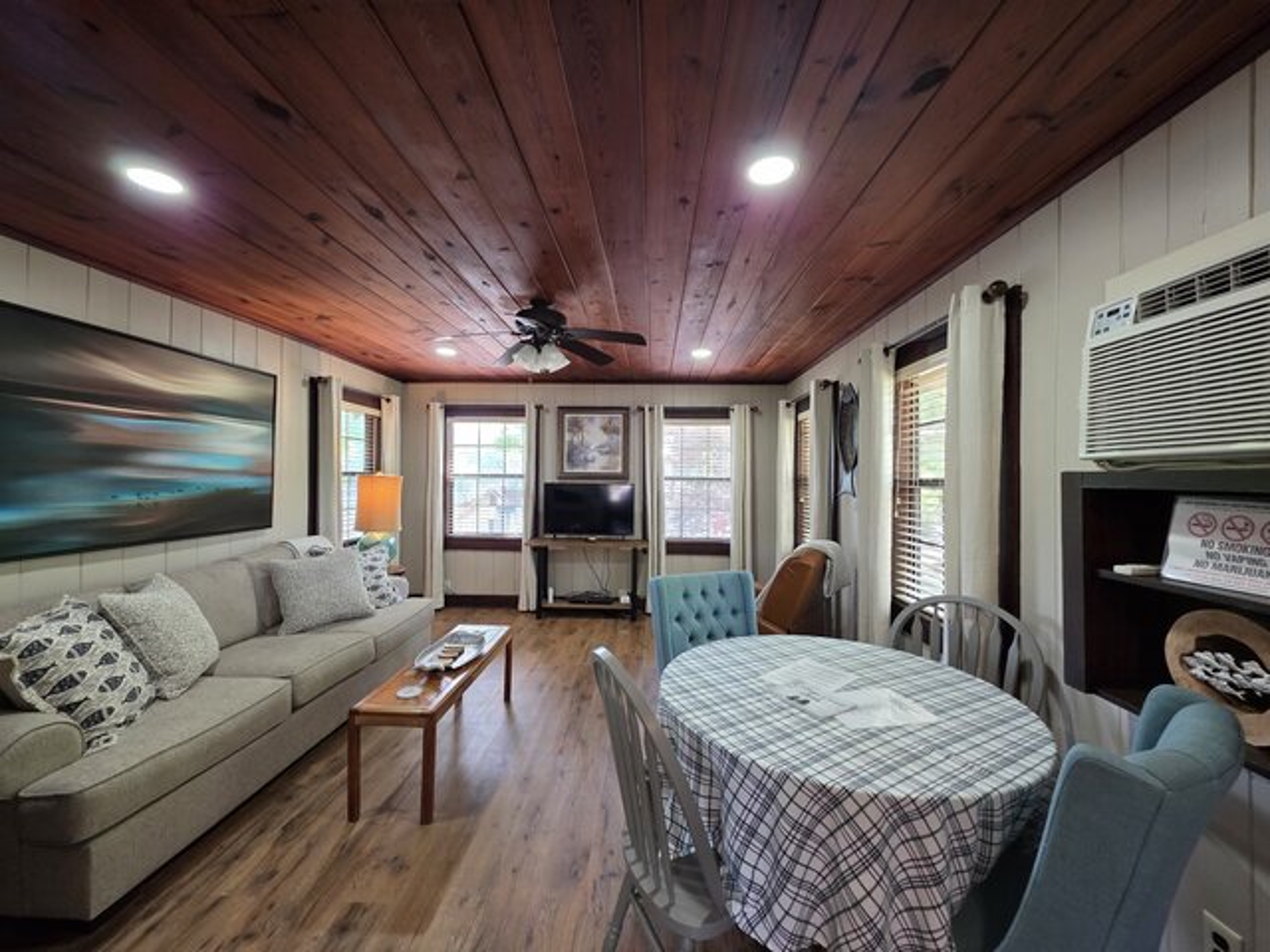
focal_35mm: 13
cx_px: 635
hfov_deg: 106.2
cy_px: 476
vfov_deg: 89.9
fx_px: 477
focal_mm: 2.2
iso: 200
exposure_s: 1/60
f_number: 1.9
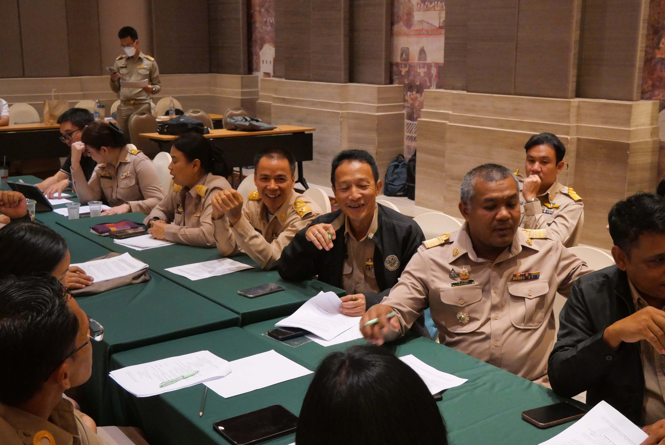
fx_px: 758
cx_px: 332
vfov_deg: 32.7
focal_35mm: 41
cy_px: 222
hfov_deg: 47.4
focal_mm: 20
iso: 3200
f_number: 5
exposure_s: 1/125
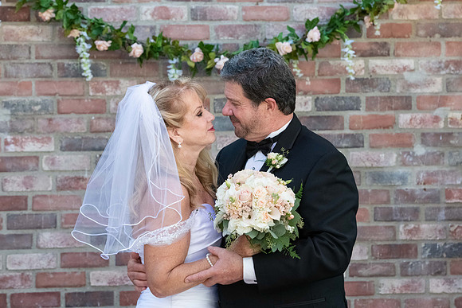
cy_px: 126
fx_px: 1515
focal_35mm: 118
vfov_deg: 11.6
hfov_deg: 17.3
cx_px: 226
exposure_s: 1/1000
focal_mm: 100
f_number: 5
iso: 800
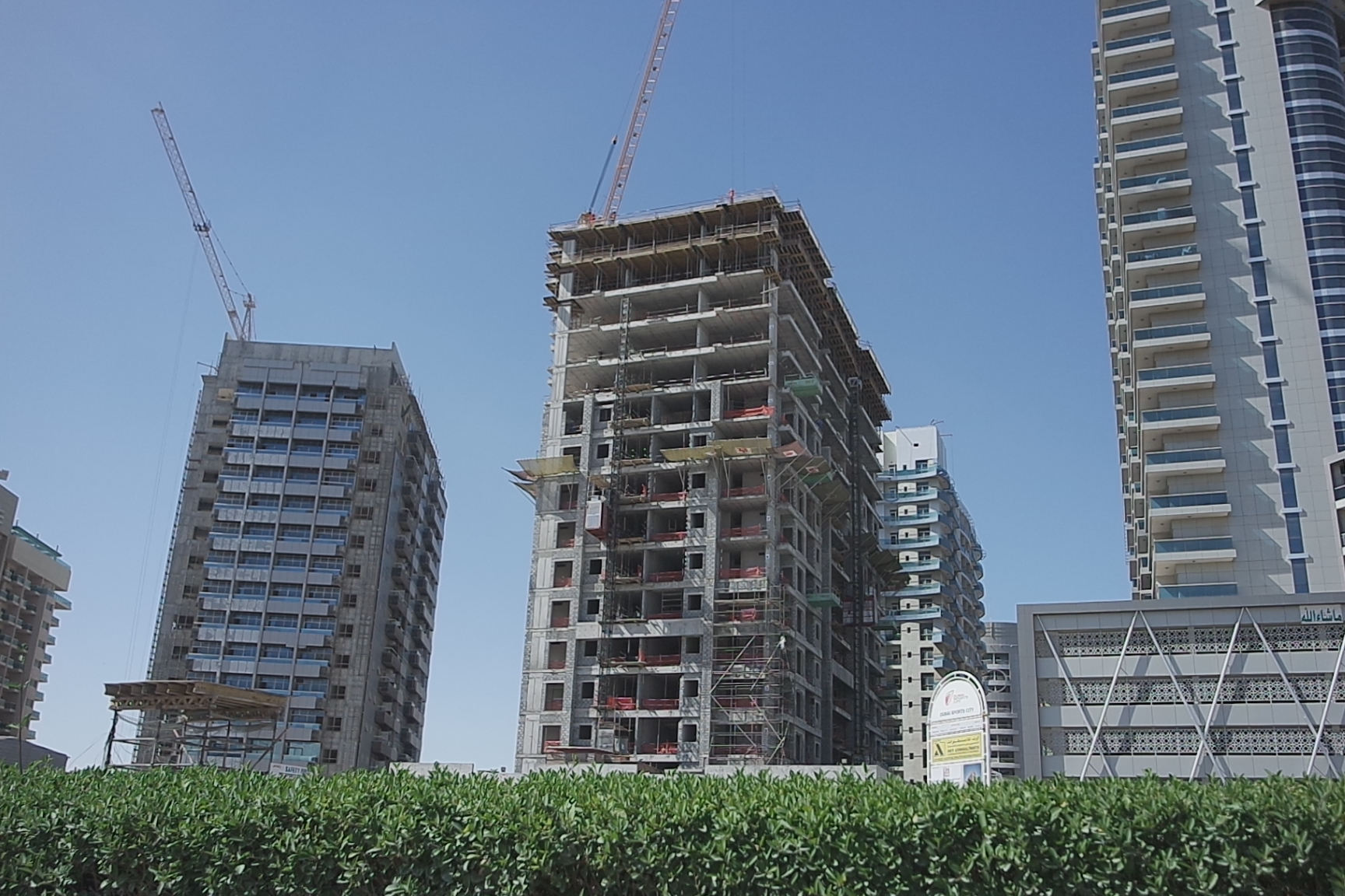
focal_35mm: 30
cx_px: 672
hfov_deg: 61.9
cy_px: 448
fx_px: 1121
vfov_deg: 43.6
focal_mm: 20
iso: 200
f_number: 5
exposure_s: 1/1600
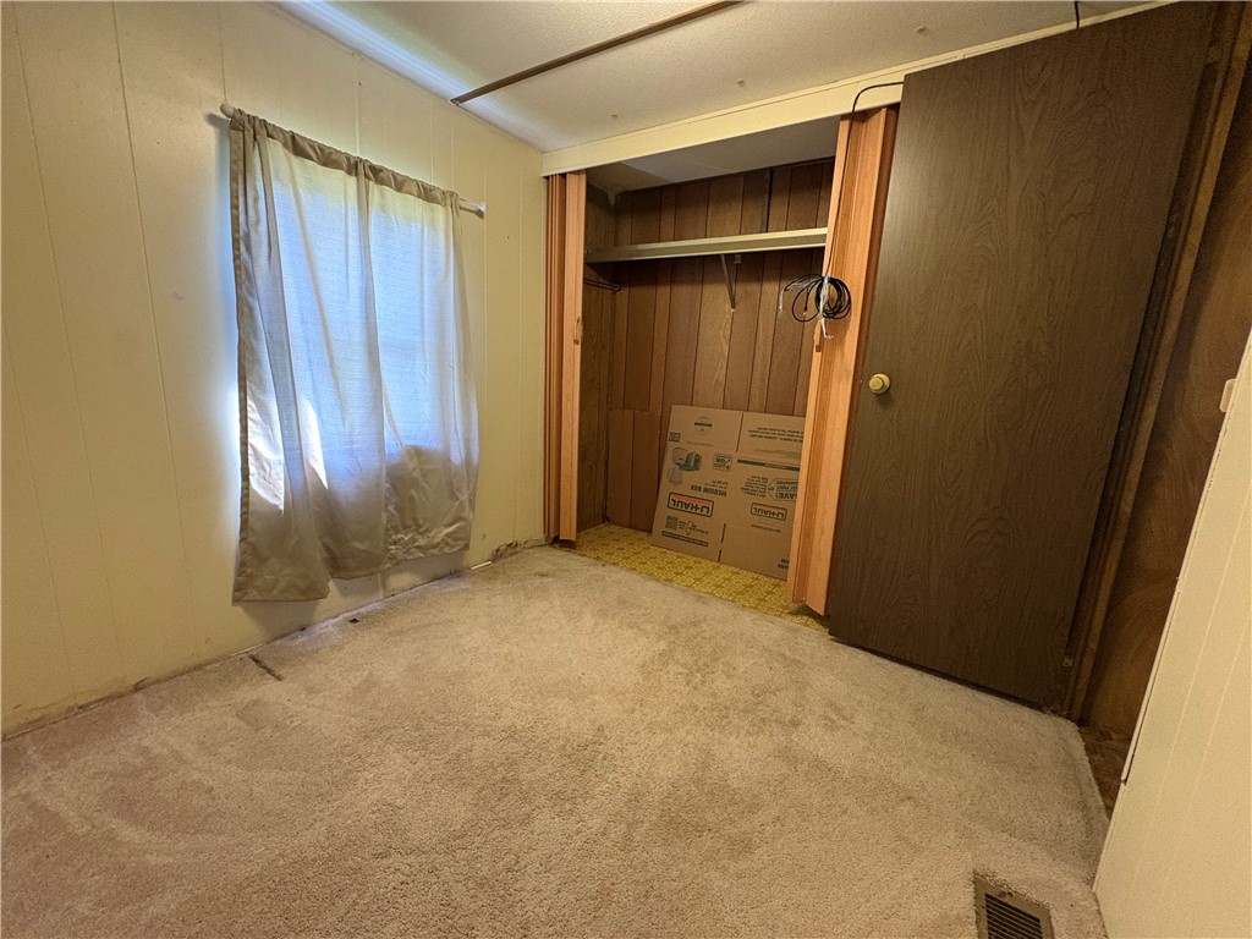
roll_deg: -2.5
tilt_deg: -12.1
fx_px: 506
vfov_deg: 85.7
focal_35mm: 14
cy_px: 470
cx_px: 626
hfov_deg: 102.1
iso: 640
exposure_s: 1/60
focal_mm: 2.22
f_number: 2.2
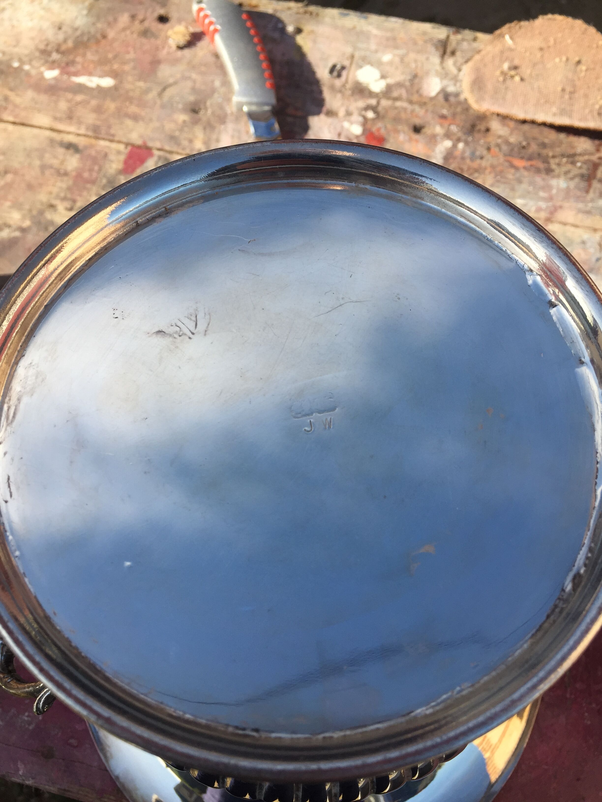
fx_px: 672
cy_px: 401
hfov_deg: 48.2
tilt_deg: -64.7
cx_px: 301
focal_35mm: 29
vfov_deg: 61.7
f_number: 2.2
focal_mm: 4.15
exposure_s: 1/1163
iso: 32
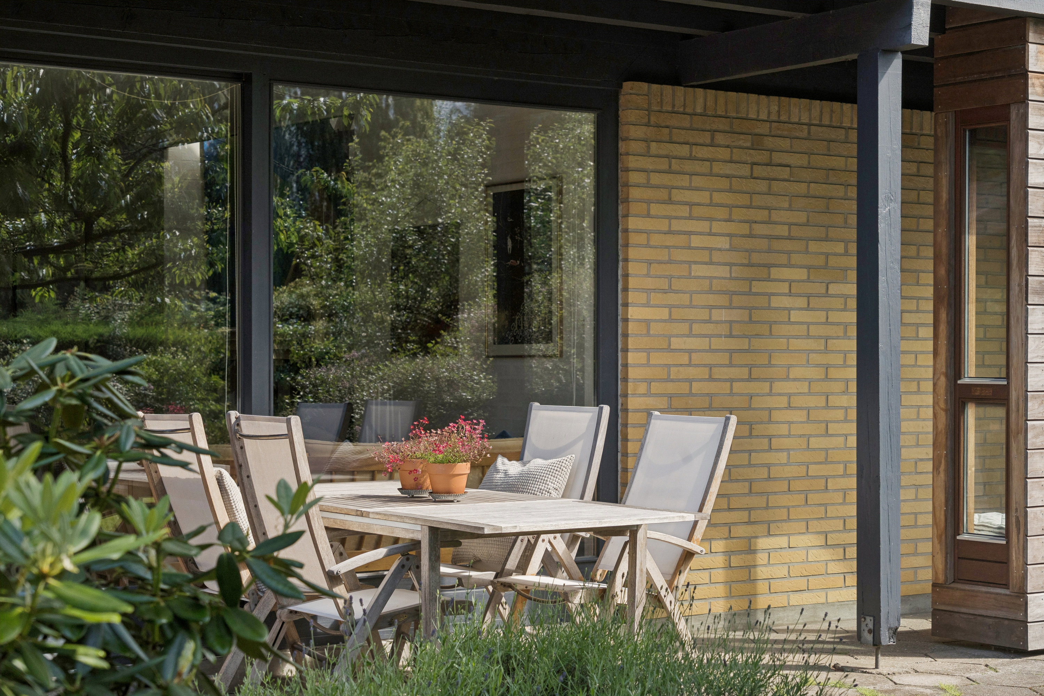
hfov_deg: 30.5
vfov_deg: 20.6
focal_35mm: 66
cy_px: 348
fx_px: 1914
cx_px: 522
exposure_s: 1/500
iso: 800
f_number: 8
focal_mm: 66
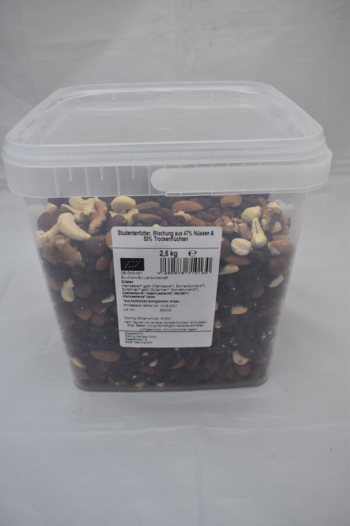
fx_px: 437
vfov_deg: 61.9
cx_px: 175
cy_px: 263
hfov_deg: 43.6
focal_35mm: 30
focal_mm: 20
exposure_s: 1/320
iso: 800
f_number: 4.5
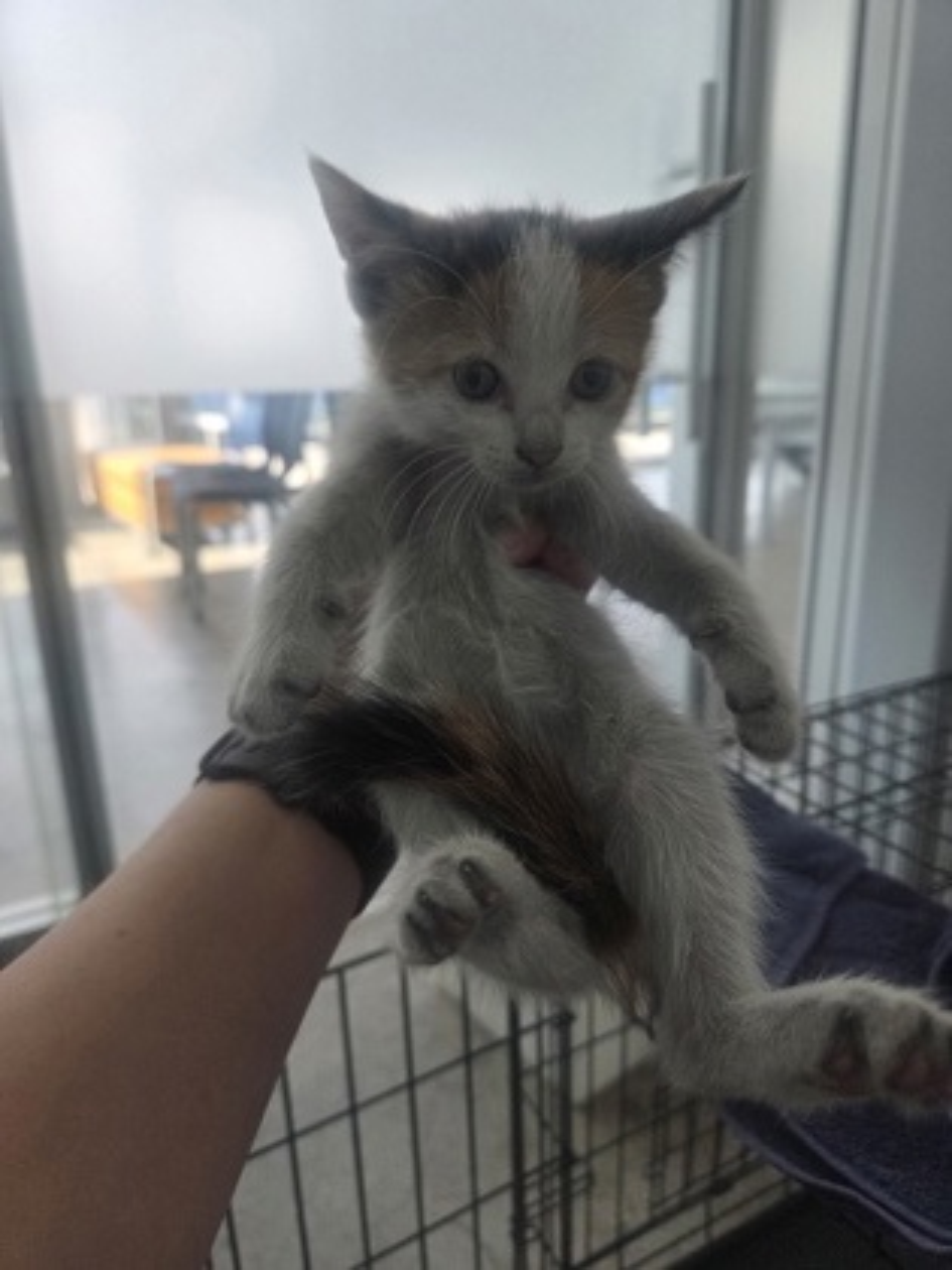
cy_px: 635
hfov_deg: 58.9
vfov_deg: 73.9
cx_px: 476
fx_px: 843
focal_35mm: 23
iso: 40
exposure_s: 1/180
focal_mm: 5.4
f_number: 1.8
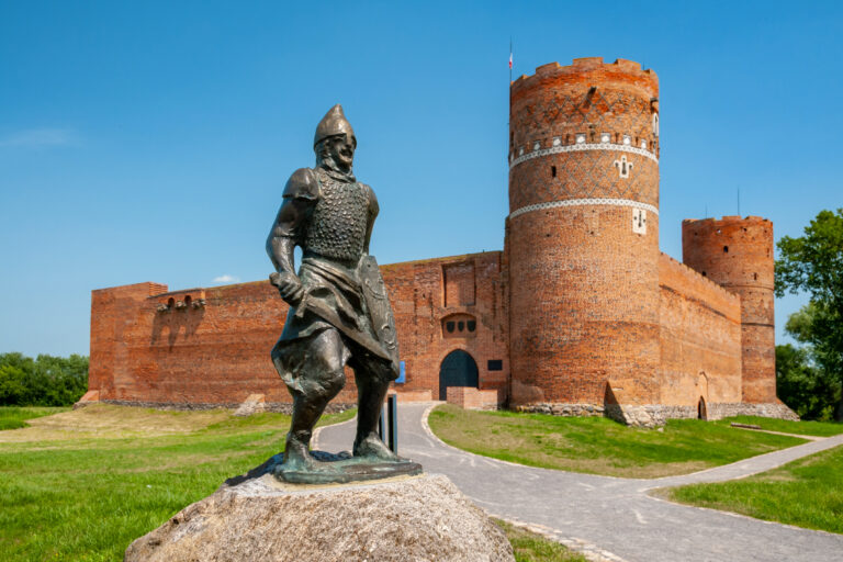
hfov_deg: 61.9
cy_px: 281
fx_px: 702
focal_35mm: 30
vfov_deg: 43.6
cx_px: 422
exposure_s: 1/80
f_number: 11
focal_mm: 20
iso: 200
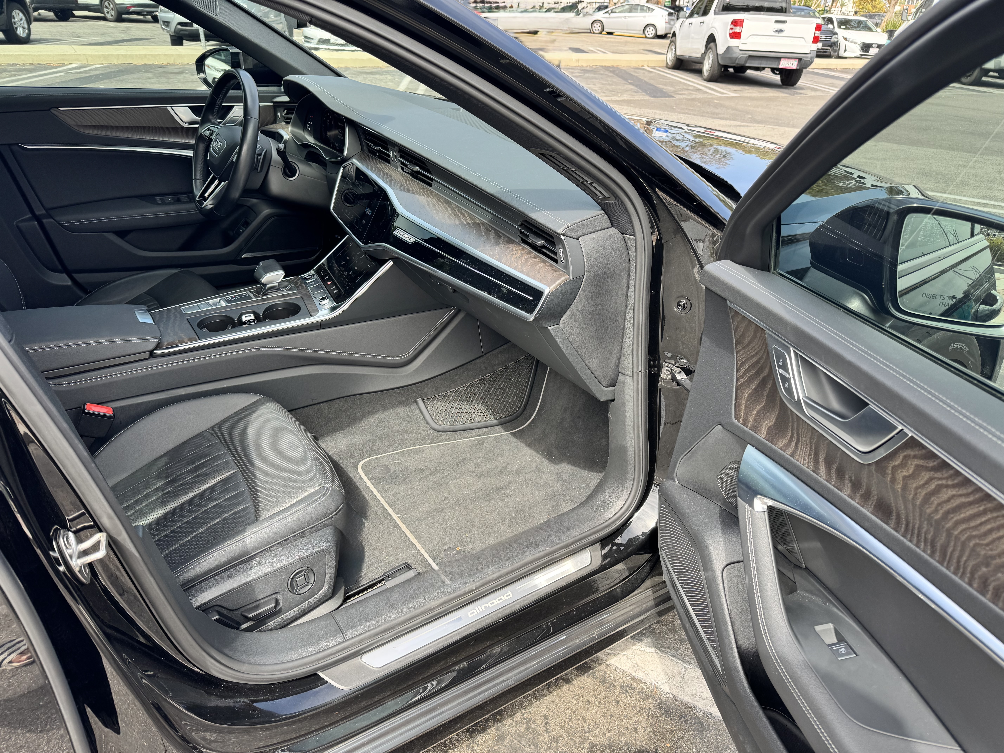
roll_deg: -3.0
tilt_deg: -26.5
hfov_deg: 71.6
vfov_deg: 56.8
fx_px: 696
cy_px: 376
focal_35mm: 24
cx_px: 502
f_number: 1.78
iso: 80
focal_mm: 6.76
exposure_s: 1/549
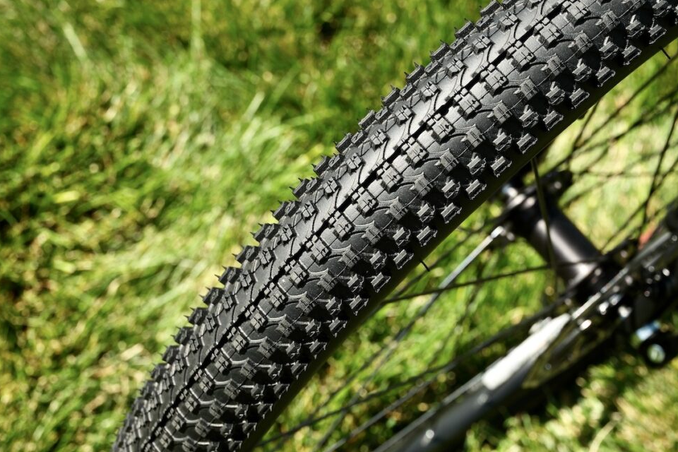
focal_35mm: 48
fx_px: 904
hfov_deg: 41.1
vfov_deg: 28.1
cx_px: 358
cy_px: 219
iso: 125
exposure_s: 1/300
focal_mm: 30
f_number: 5.6
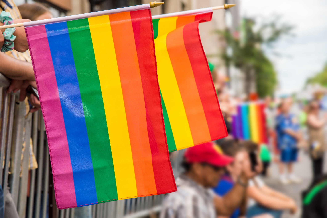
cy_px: 109
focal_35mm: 105
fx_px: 953
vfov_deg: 13.0
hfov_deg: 19.5
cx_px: 164
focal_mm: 105
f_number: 7.1
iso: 640
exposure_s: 1/500
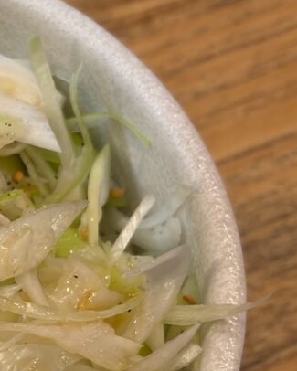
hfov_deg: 11.6
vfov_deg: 14.9
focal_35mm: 128
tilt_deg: -61.7
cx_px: -146
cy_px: 298
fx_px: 1406
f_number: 1.6
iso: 50
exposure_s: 1/50
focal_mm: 5.96
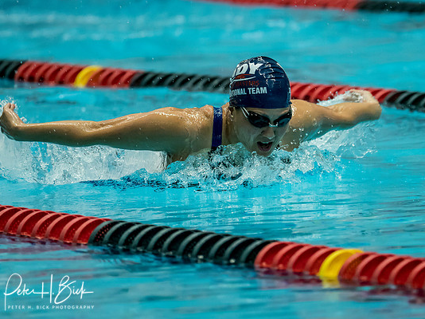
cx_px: 244
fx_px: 6676
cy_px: 142
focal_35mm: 544
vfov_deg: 2.7
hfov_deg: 3.6
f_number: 2.8
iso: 2500
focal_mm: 200
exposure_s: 1/1000
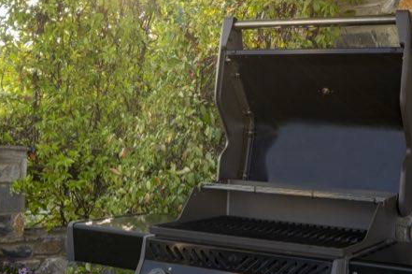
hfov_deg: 32.8
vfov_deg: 22.1
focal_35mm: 61
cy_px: 182
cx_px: 257
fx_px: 697
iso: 500
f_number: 8
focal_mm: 42
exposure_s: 1/60
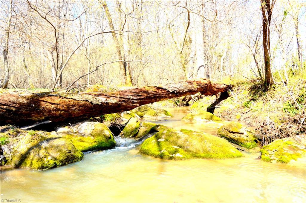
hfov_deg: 67.4
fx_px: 229
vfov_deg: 47.8
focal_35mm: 27
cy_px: 102
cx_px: 153
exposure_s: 1/160
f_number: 6.3
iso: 100
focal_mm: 18
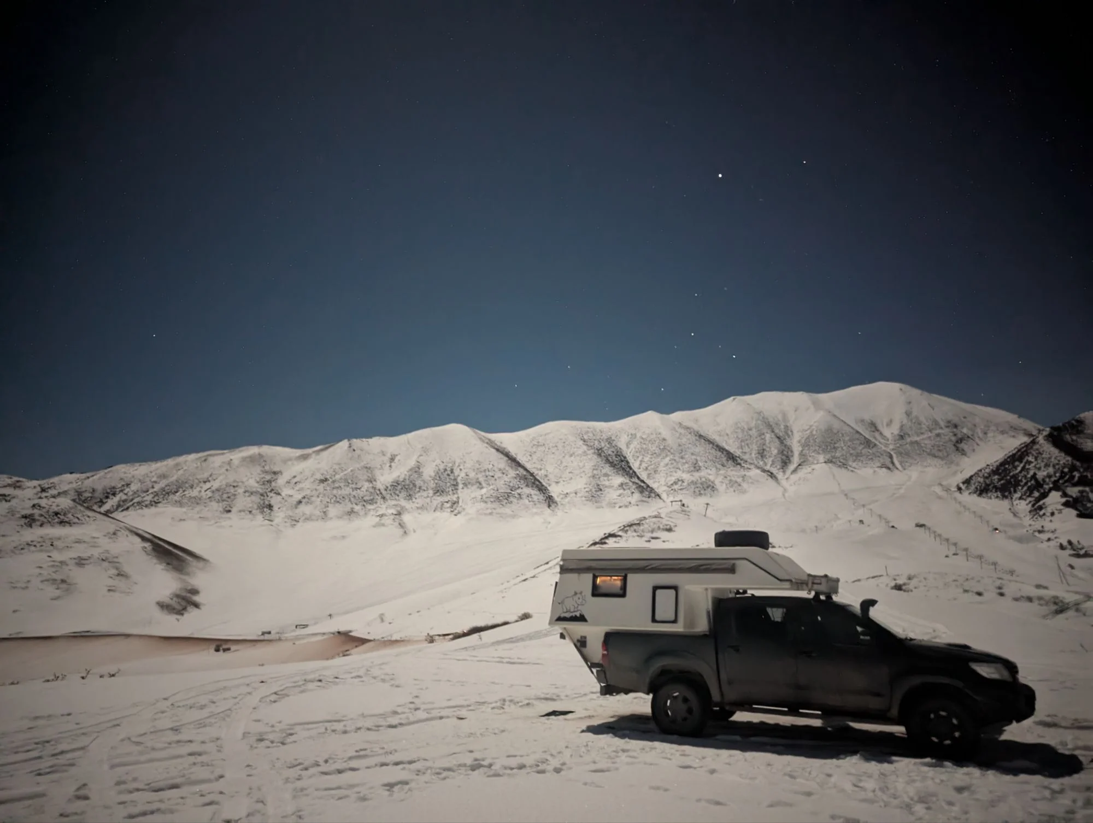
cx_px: 546
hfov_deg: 71.5
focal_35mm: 24
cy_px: 412
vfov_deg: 56.9
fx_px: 759
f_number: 1.85
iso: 22453
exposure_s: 1/9.96
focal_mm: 6.81
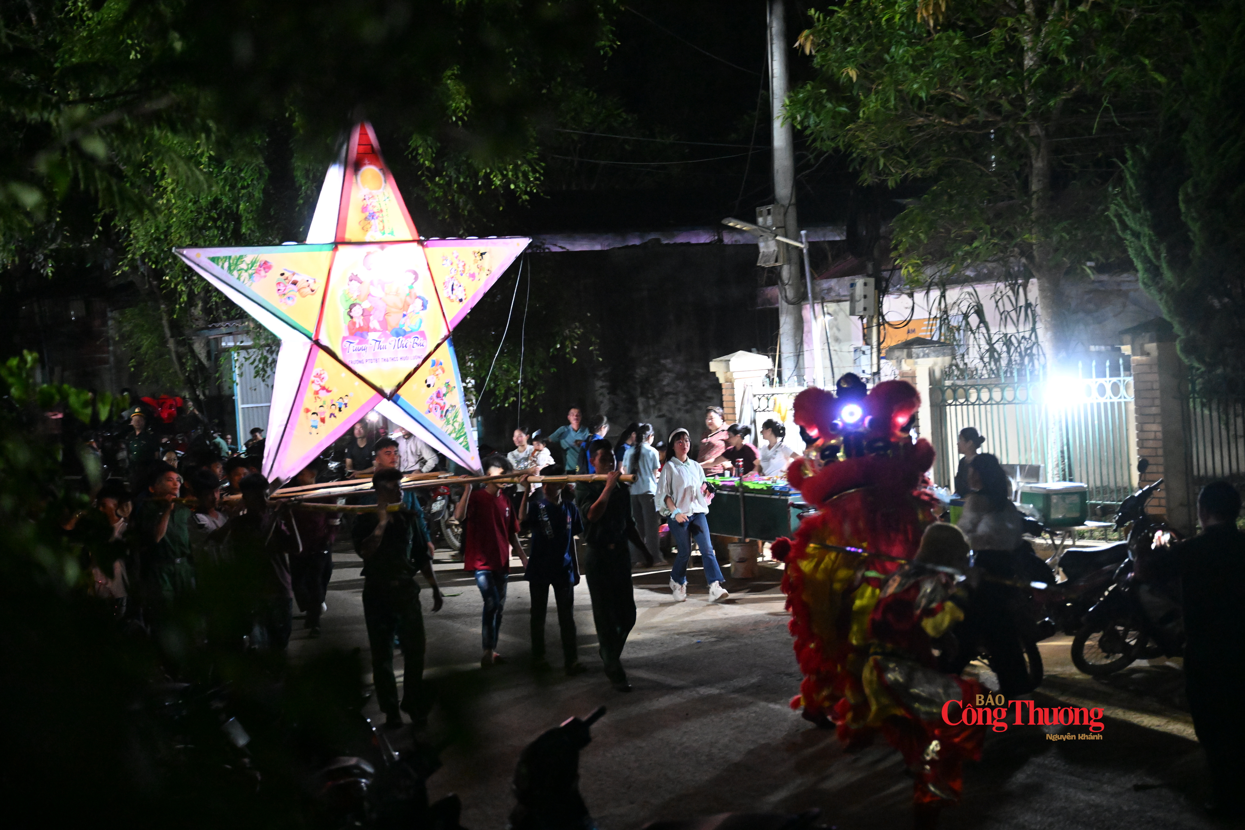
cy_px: 415
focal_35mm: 60
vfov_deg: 22.6
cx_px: 622
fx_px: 2075
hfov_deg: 33.4
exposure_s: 1/60
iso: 10000
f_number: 2.8
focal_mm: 60
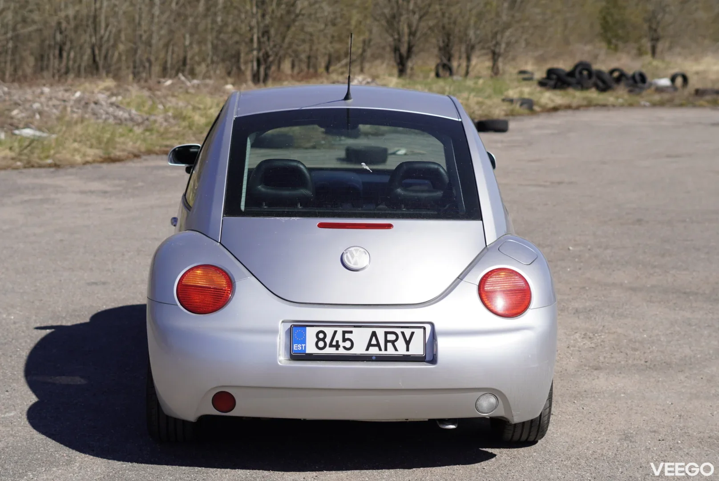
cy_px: 240
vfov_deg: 18.2
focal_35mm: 75
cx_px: 360
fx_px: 1499
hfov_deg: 27.0
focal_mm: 50
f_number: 2.8
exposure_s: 1/2500
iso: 100
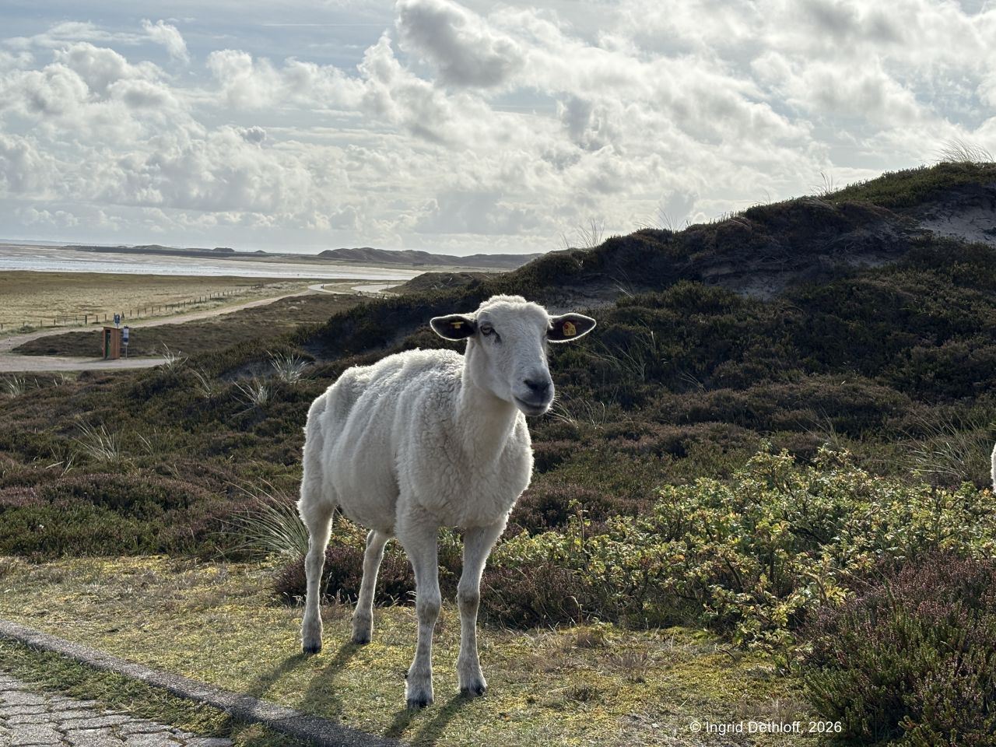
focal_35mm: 52
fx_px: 1496
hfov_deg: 36.8
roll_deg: -3.1
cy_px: 374
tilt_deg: -3.8
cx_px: 498
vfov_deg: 28.0
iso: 40
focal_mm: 5.96
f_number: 1.6
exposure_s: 1/7692
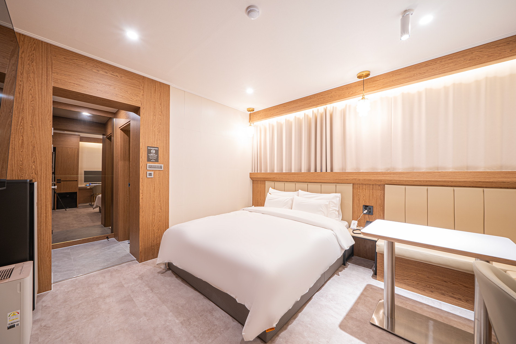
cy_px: 174
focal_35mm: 13
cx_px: 251
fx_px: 186
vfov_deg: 85.4
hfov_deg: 108.3
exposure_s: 1.6
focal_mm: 12
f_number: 10
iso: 100
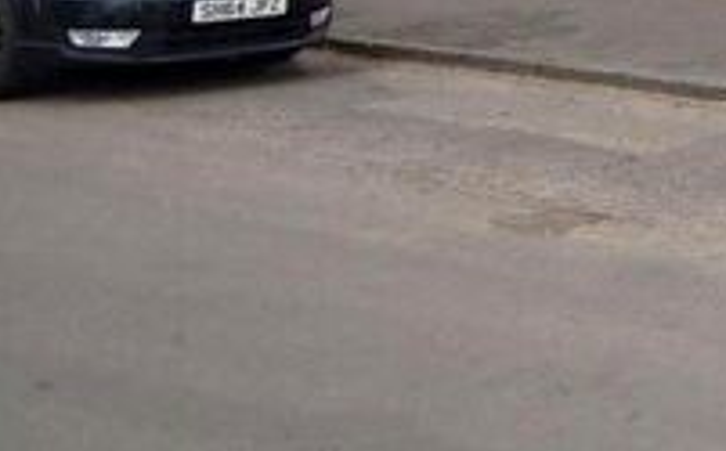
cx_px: 1145
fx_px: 1265
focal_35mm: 64
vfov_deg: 16.6
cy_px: -379
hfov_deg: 23.8
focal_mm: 12
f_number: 9
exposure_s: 1/320
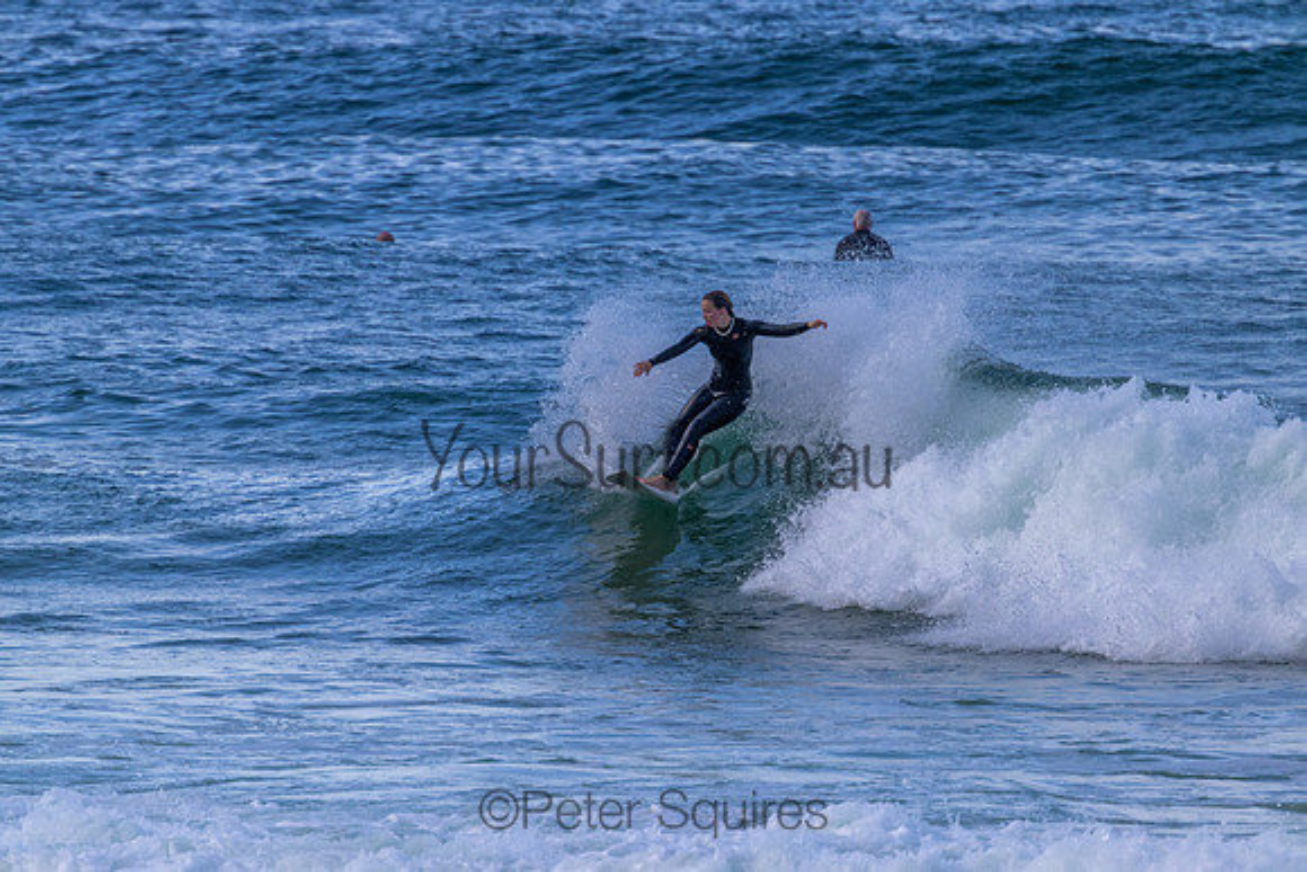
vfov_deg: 1.7
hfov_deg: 2.6
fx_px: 29050
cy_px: 436
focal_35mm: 800
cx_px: 654
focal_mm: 800
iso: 2200
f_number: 11
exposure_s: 1/2000
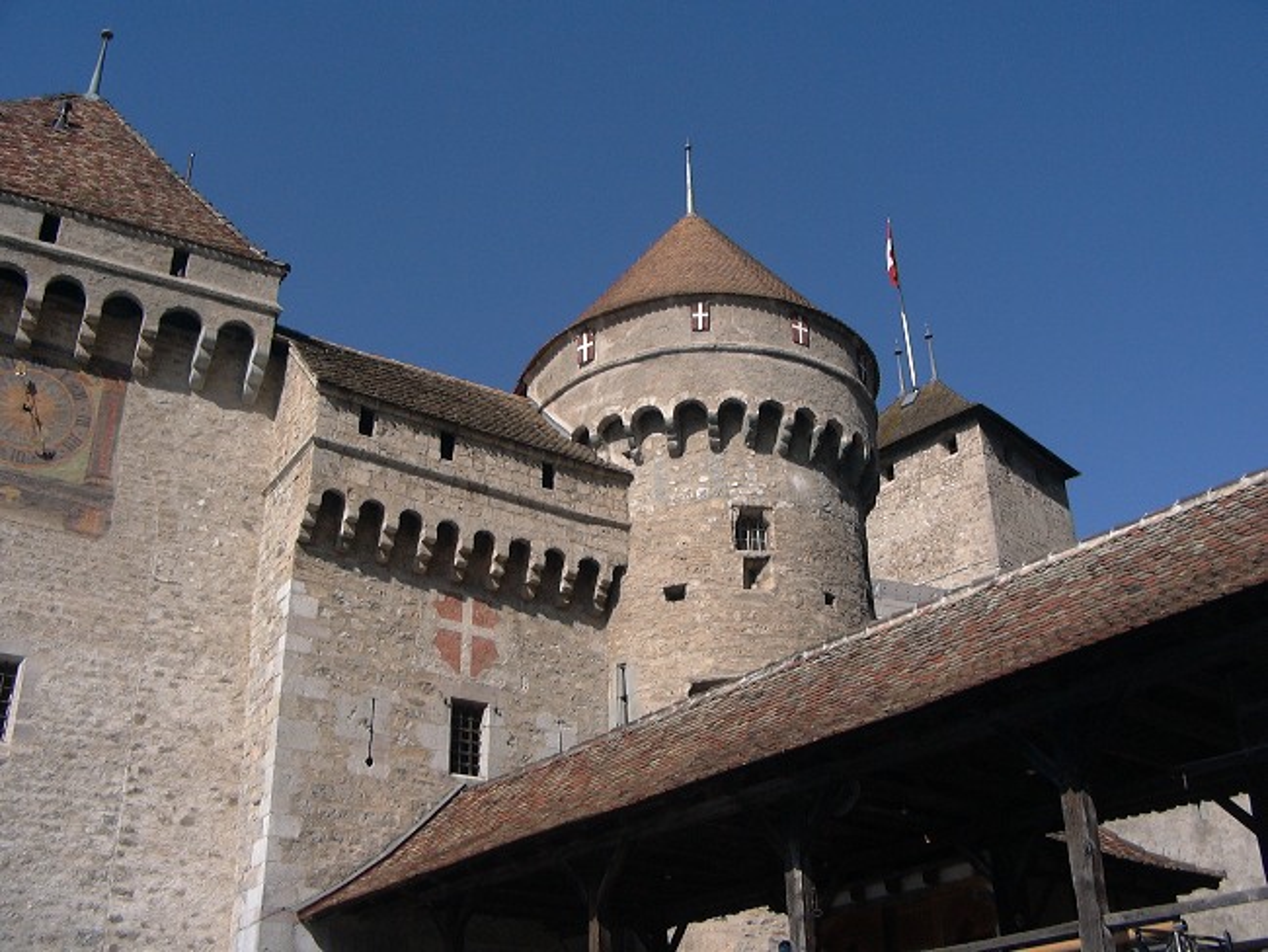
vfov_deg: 40.7
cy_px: 476
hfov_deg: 52.6
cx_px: 634
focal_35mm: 35
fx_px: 1283
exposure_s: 1/255
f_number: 8
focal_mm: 5.4
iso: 100
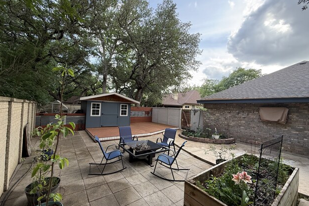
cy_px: 105
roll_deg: -2.8
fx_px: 129
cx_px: 157
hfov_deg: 100.4
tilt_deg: +0.6
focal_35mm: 15
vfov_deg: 77.3
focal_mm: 2.22
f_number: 2.2
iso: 64
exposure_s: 1/197
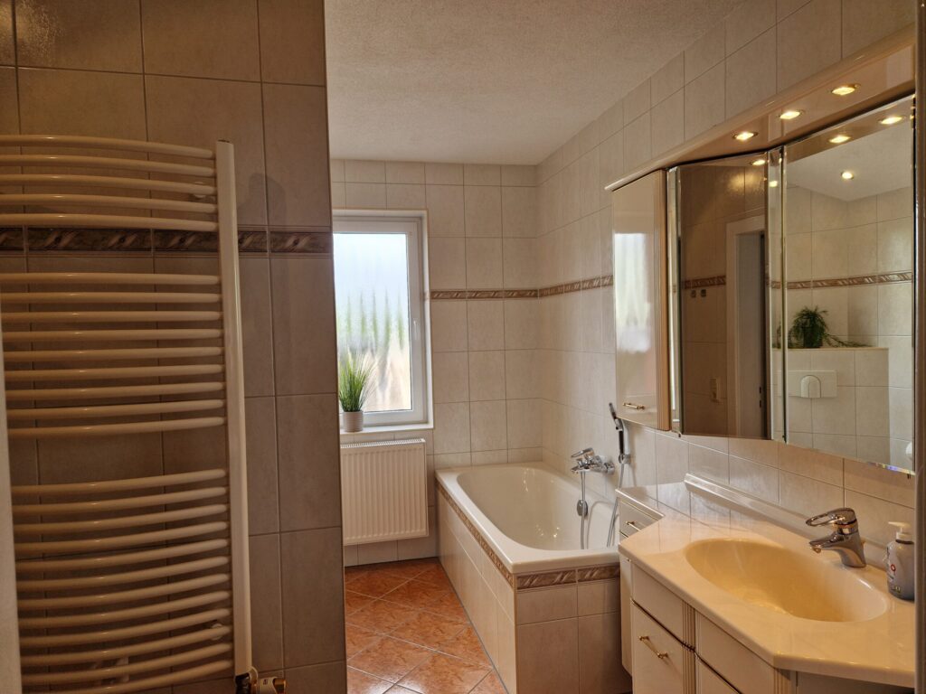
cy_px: 347
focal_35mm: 23
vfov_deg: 58.9
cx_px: 463
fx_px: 615
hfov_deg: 73.9
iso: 50
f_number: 1.8
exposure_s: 1/100
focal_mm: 5.4
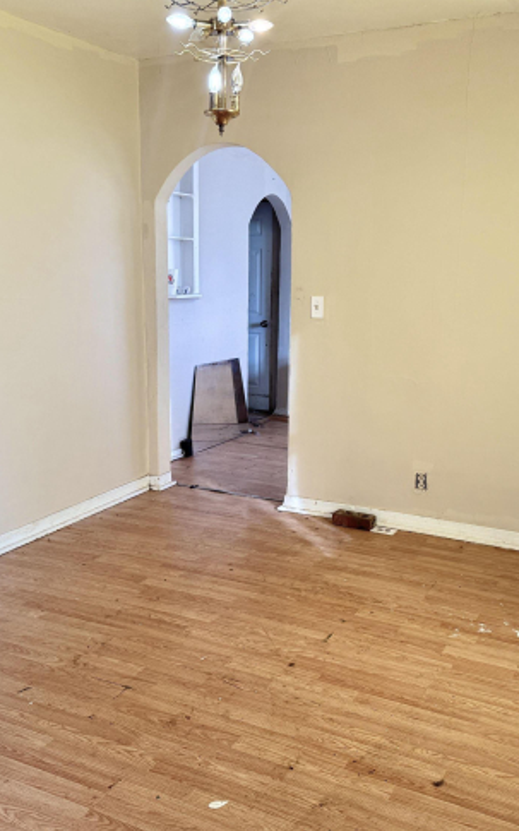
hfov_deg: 36.3
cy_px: 411
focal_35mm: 35
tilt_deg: -10.5
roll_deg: -0.8
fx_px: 792
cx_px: 265
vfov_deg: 55.3
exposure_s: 1/236
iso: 125
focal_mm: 6.76
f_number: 1.78
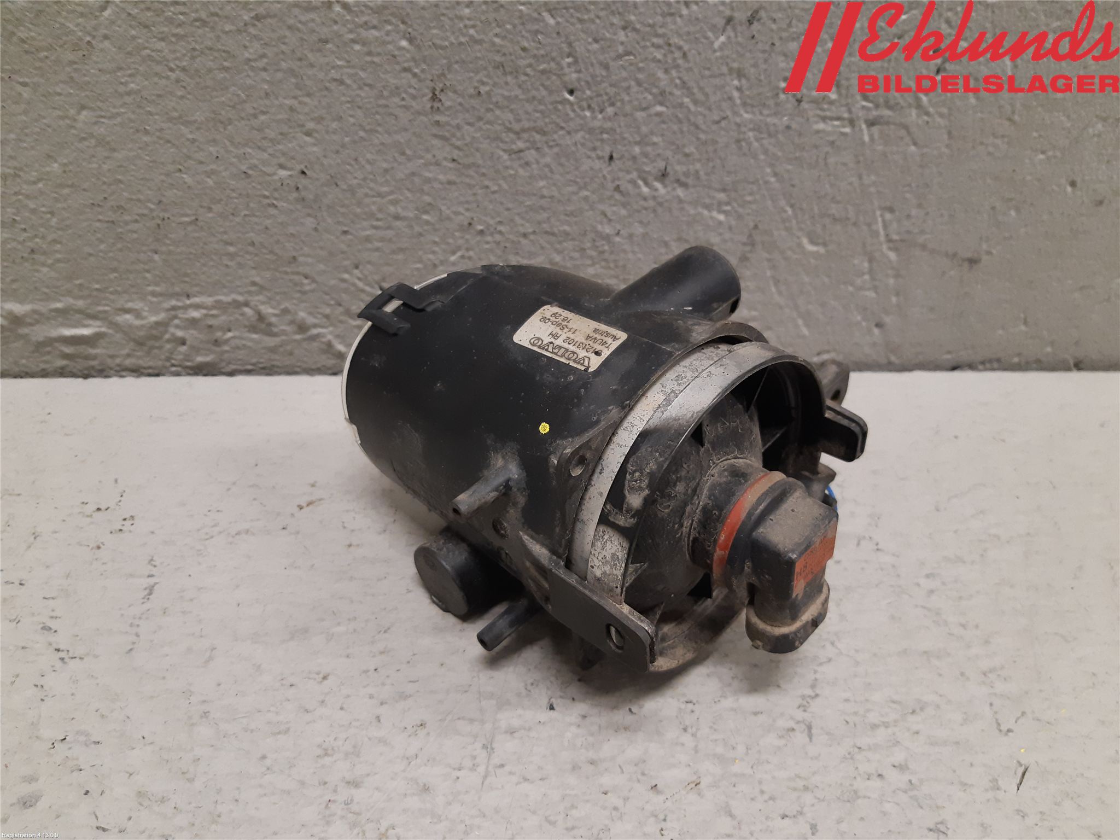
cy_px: 420
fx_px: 841
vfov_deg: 53.1
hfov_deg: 67.3
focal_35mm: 26
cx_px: 560
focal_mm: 3.93
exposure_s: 1/50
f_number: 1.7
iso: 200
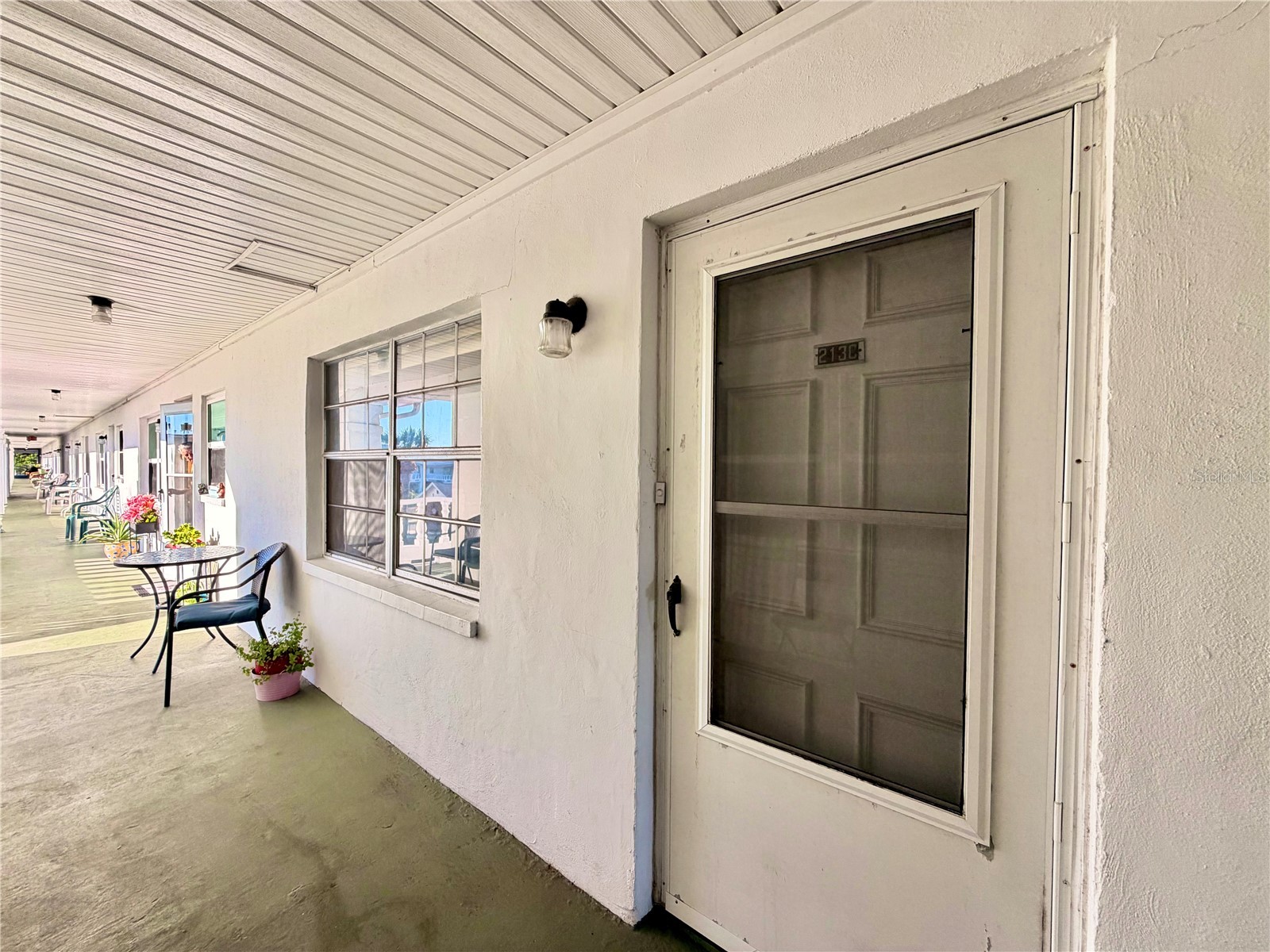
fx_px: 514
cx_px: 635
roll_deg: -0.6
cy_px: 476
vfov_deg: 85.7
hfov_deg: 102.1
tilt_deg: -1.3
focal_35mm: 14
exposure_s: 1/121
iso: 64
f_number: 2.2
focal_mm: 2.22
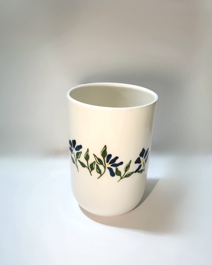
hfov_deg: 51.5
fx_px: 220
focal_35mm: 28
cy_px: 140
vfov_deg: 62.2
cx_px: 107
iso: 100
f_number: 1.8
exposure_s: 1/100
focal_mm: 5.4
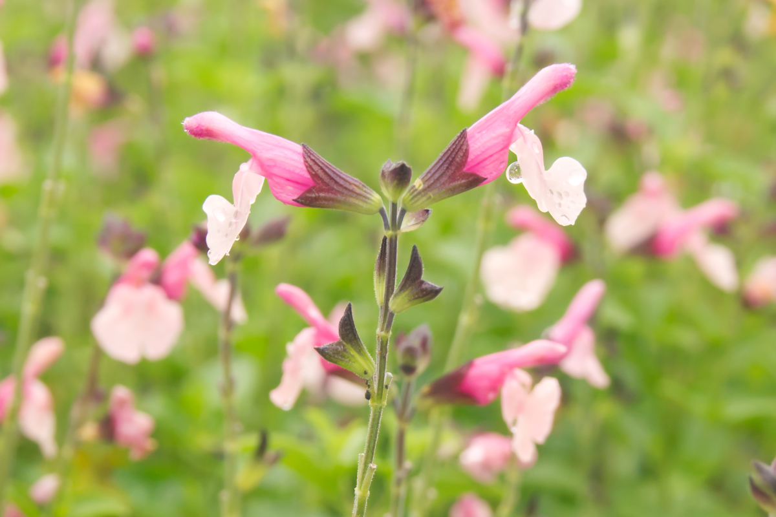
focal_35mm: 82
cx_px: 388
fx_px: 1778
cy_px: 258
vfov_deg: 16.6
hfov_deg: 24.6
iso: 800
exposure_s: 1/320
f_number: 10
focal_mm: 55
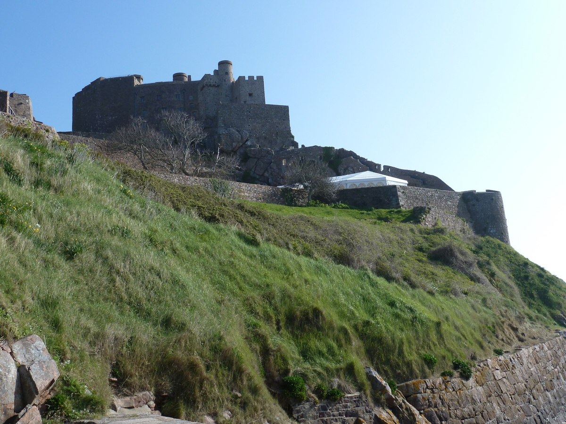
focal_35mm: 35
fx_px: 572
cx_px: 283
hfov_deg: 52.6
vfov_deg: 40.7
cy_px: 212
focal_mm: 5.7
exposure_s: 1/400
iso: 80
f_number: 4.5
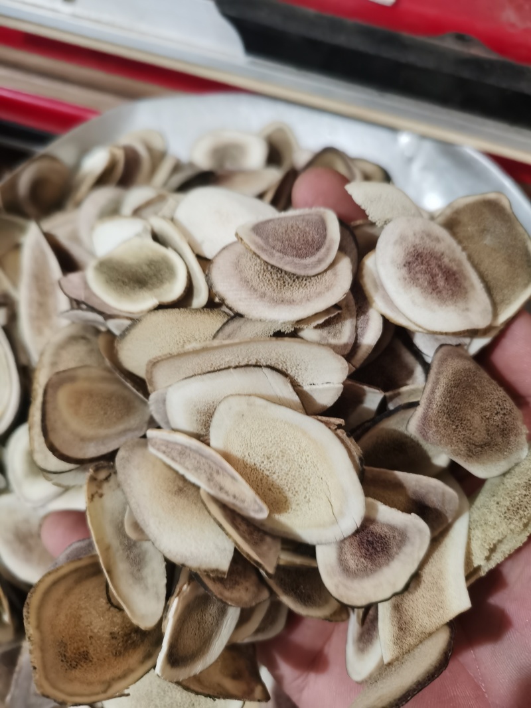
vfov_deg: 65.3
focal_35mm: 27
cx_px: 266
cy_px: 354
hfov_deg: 51.3
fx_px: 552
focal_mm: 5.58
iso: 400
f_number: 1.8
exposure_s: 1/25.7
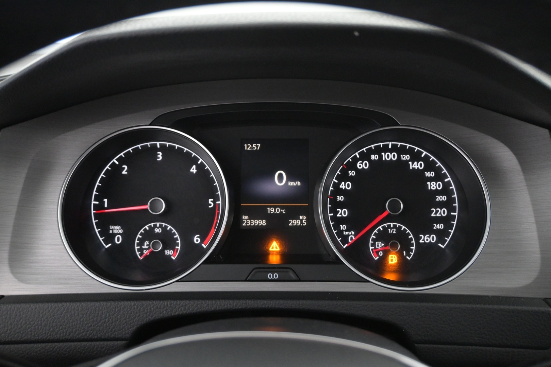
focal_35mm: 33
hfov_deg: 57.2
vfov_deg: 40.0
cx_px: 276
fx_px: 505
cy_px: 184
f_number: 4
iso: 3200
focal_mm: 22
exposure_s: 1/40
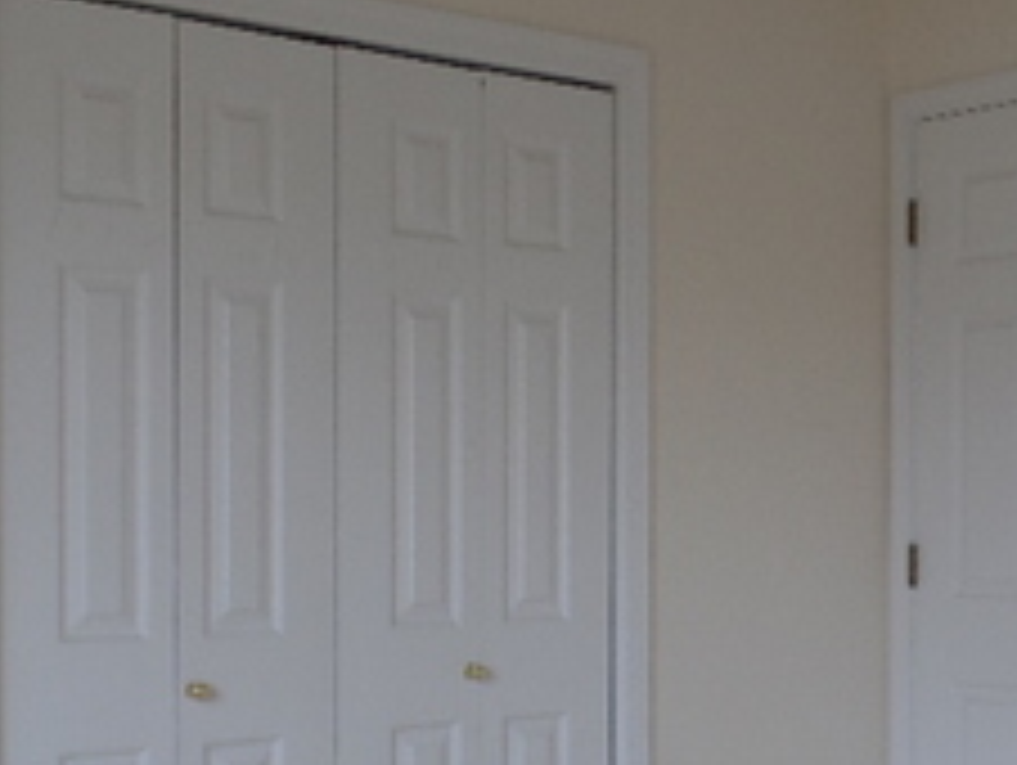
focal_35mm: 65
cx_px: 788
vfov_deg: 22.5
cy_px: 531
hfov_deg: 29.2
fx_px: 1912
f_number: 2.8
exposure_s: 1/30
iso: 100
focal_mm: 4.1
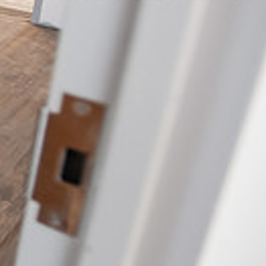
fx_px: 556
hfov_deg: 18.0
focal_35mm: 64
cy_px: 25
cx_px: -272
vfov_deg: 26.0
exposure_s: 1/200
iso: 1000
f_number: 3.2
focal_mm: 17
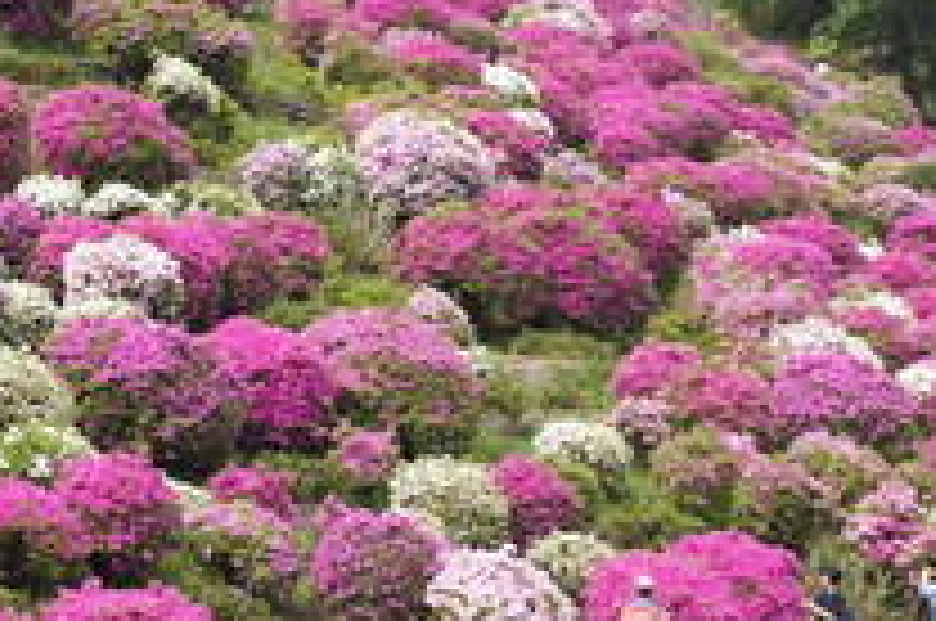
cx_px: 270
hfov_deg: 12.7
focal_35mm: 162
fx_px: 4193
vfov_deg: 8.4
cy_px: 52
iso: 100
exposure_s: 1/400
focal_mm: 35
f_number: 5
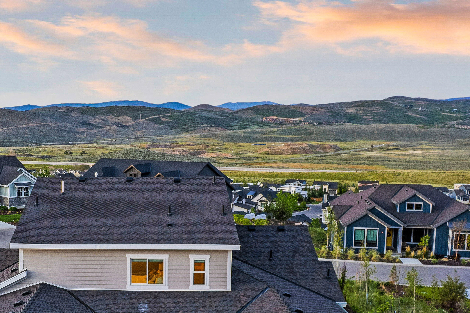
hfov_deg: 41.2
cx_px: 143
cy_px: 220
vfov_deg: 28.4
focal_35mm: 47
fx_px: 613
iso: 100
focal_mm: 8.4
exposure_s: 1/25
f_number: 2.8
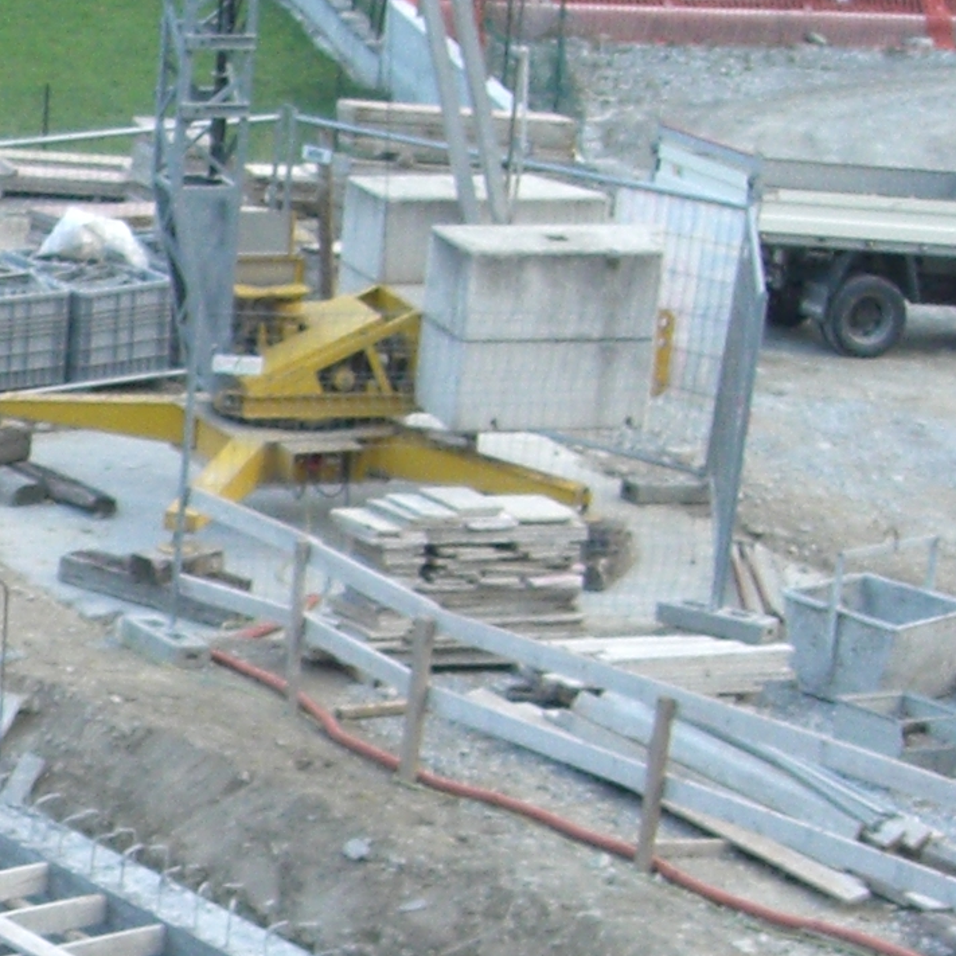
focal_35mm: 133
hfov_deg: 12.0
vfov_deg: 13.0
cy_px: 818
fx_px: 4156
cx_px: -777
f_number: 3.1
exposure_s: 1/100
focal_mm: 6.3
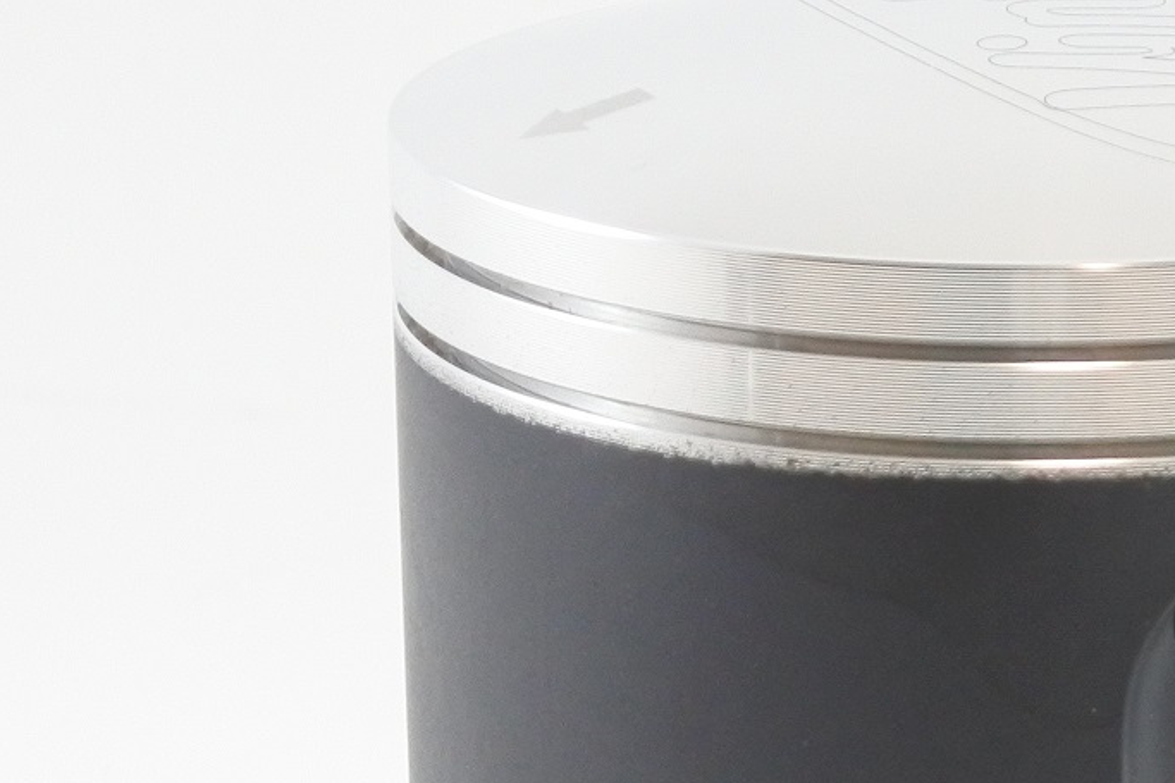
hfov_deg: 14.7
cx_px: 1047
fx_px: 4503
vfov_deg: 9.9
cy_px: 736
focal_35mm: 138
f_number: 4.5
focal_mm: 17.6
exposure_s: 1/125
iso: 640
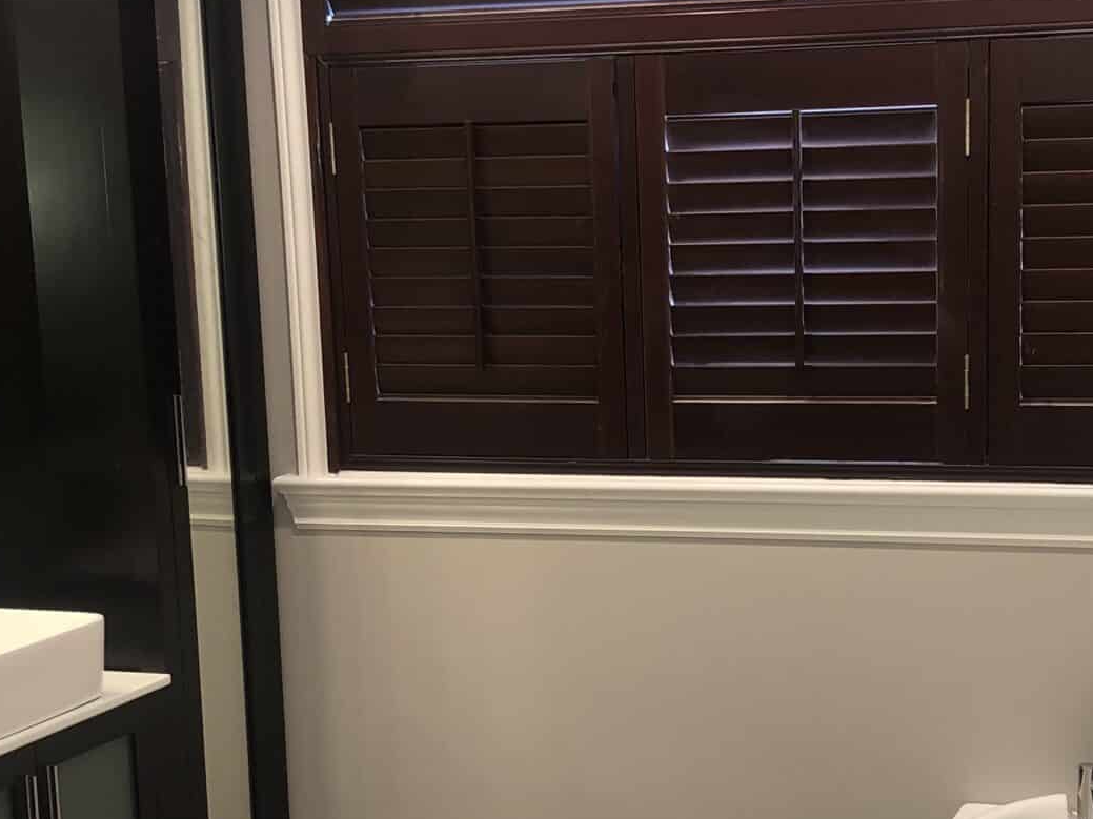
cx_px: 677
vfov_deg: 21.2
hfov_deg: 28.1
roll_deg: +1.8
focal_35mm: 69
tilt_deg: -12.2
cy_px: 581
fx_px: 2178
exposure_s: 1/13
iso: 32
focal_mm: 3.99
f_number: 1.8
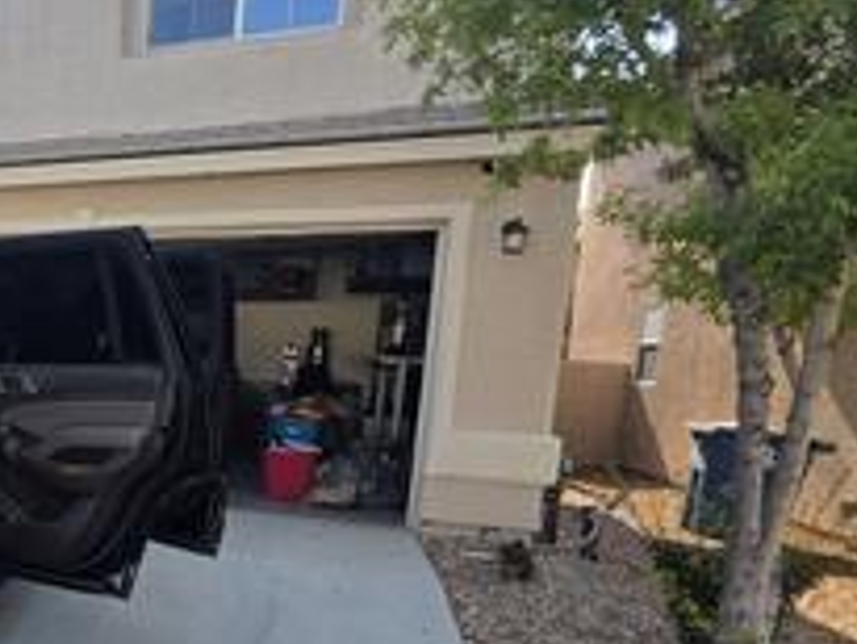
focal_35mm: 32
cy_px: 447
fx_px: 793
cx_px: -130
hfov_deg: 41.9
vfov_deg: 43.4
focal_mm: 2.2
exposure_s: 1/868
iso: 40
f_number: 1.9
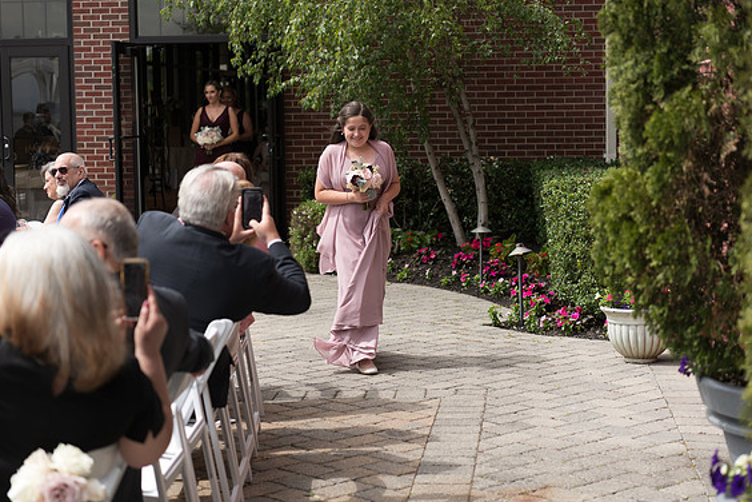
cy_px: 253
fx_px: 1504
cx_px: 372
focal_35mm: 72
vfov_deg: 18.9
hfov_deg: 28.1
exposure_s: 1/640
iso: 64
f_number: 2.8
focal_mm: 70
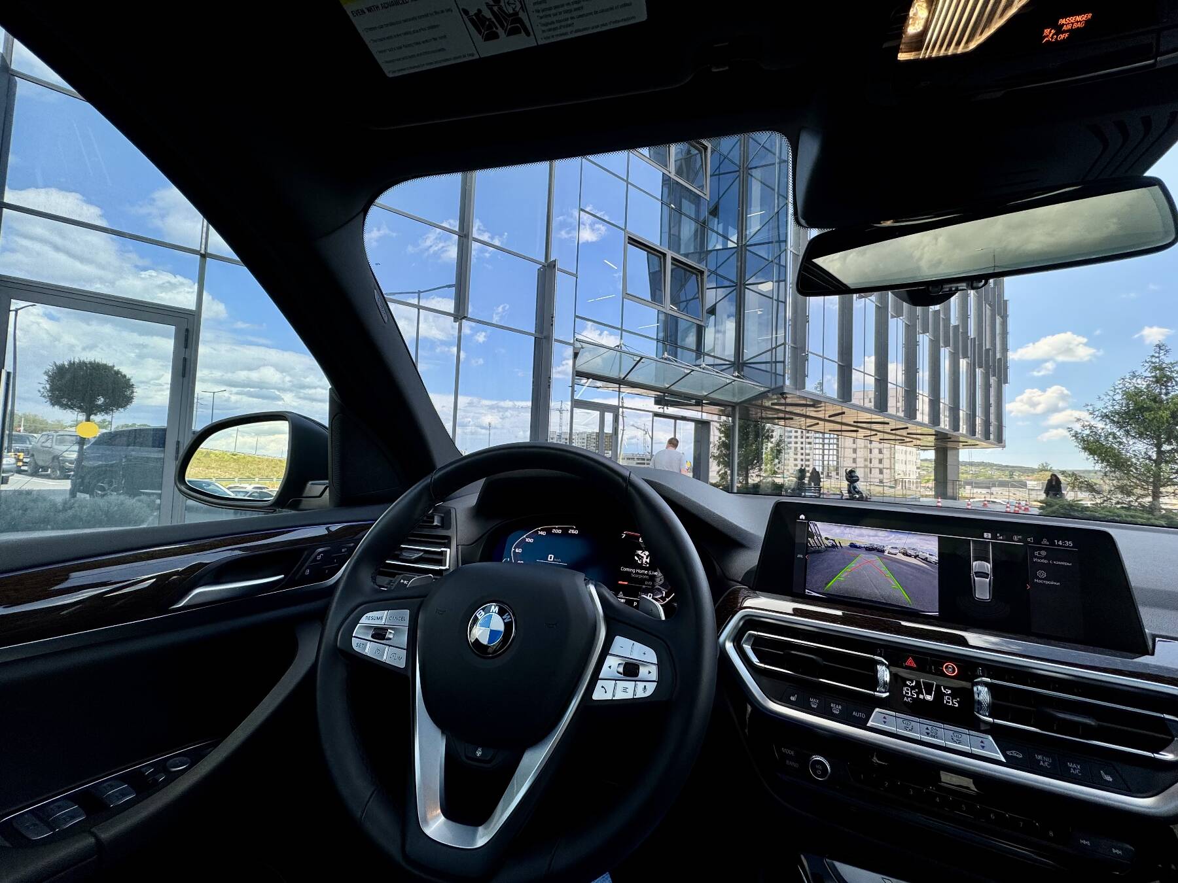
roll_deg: -3.0
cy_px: 442
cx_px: 589
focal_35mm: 14
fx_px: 476
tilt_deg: +3.3
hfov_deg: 102.1
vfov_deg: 85.7
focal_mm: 2.22
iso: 40
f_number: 2.2
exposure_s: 1/386
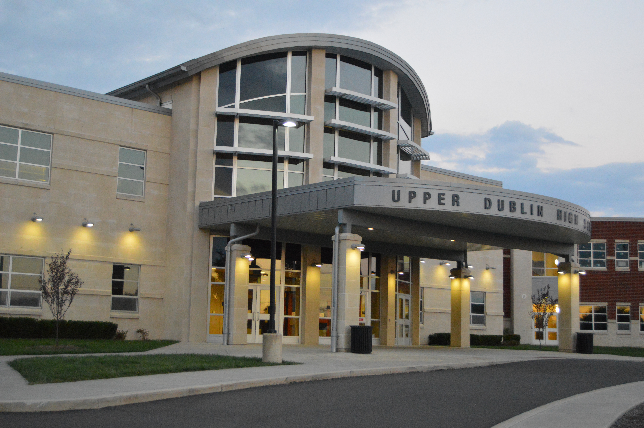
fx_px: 831
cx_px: 322
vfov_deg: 28.9
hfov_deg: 42.4
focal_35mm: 46
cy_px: 214
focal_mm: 31
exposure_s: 1/160
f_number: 4.2
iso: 3200
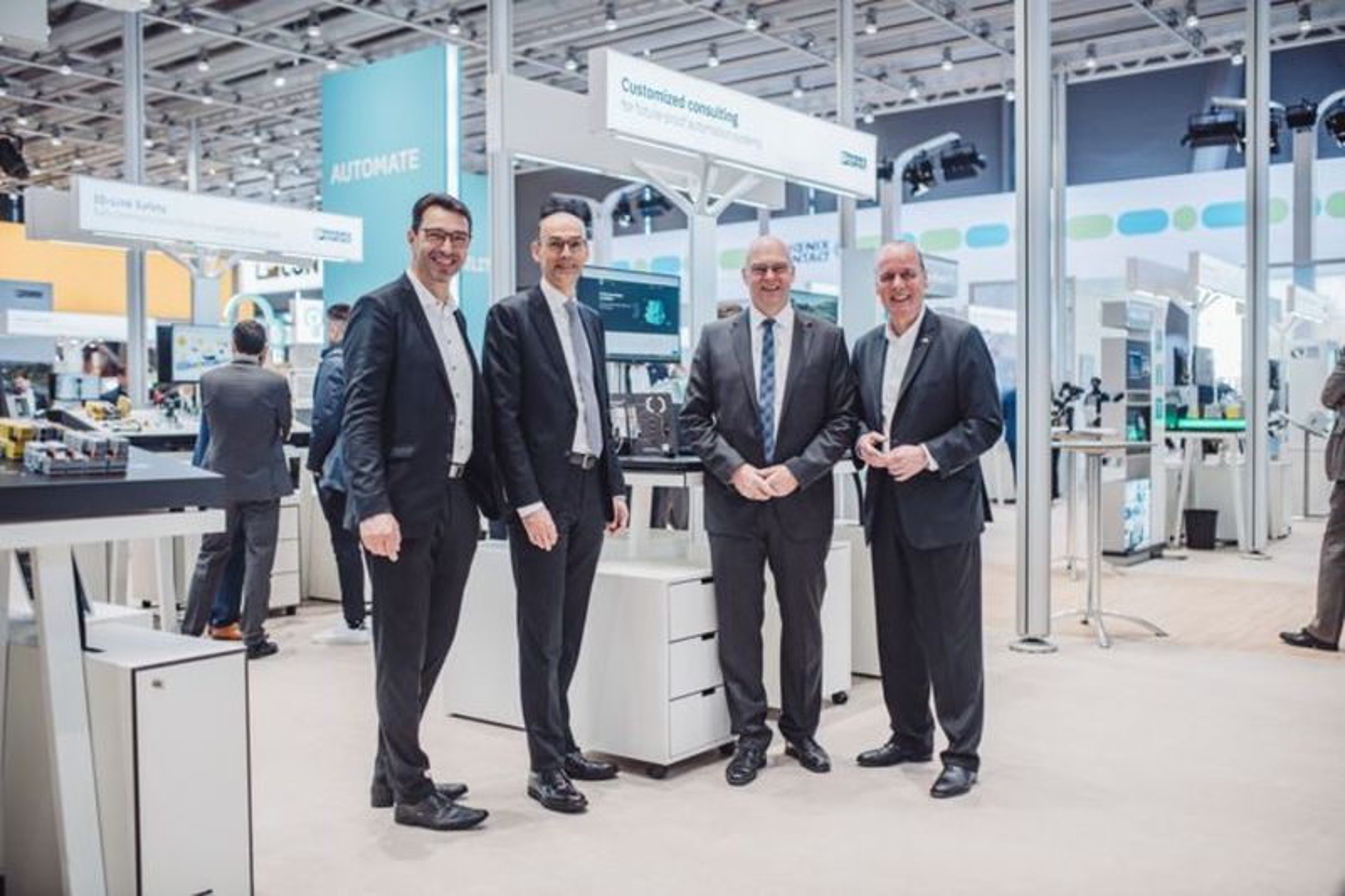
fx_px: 1307
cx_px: 672
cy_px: 448
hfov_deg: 54.4
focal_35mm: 35
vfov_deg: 37.8
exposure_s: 1/500
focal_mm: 35
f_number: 2
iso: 500
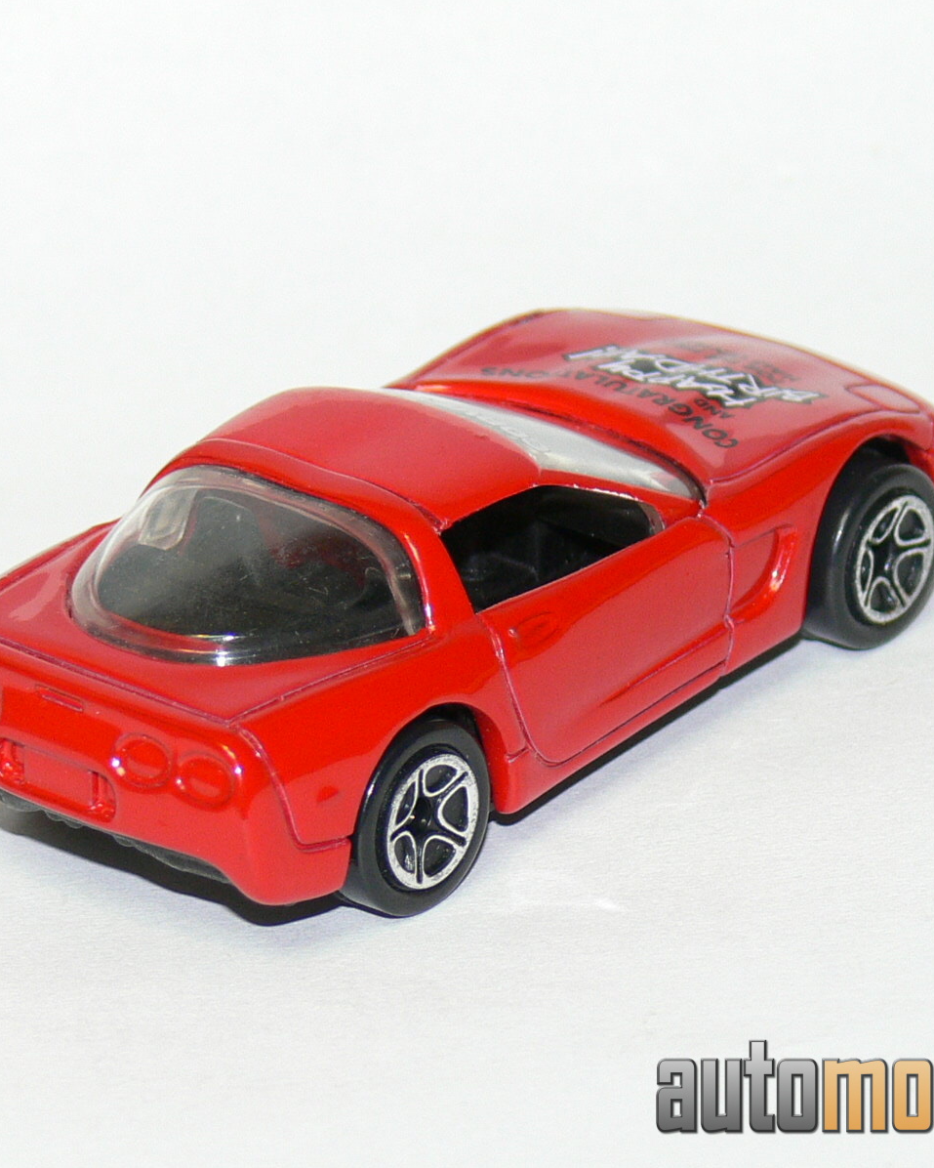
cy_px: 584
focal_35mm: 235
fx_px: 8119
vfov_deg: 8.2
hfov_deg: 6.6
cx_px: 431
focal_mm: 23.9
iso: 100
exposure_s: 1/30
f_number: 3.6
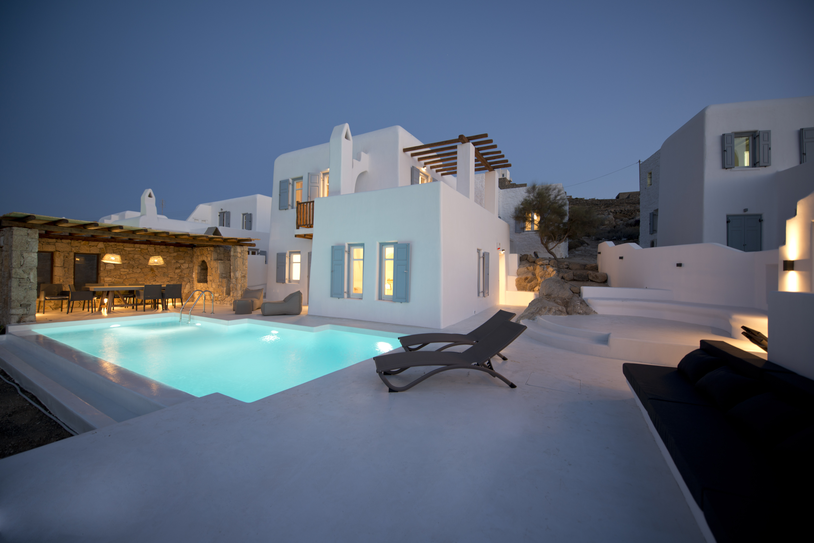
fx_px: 317
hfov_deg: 104.2
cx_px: 407
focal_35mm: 14
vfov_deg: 81.2
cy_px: 272
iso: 100
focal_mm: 14
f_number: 2.8
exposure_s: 1/2.5
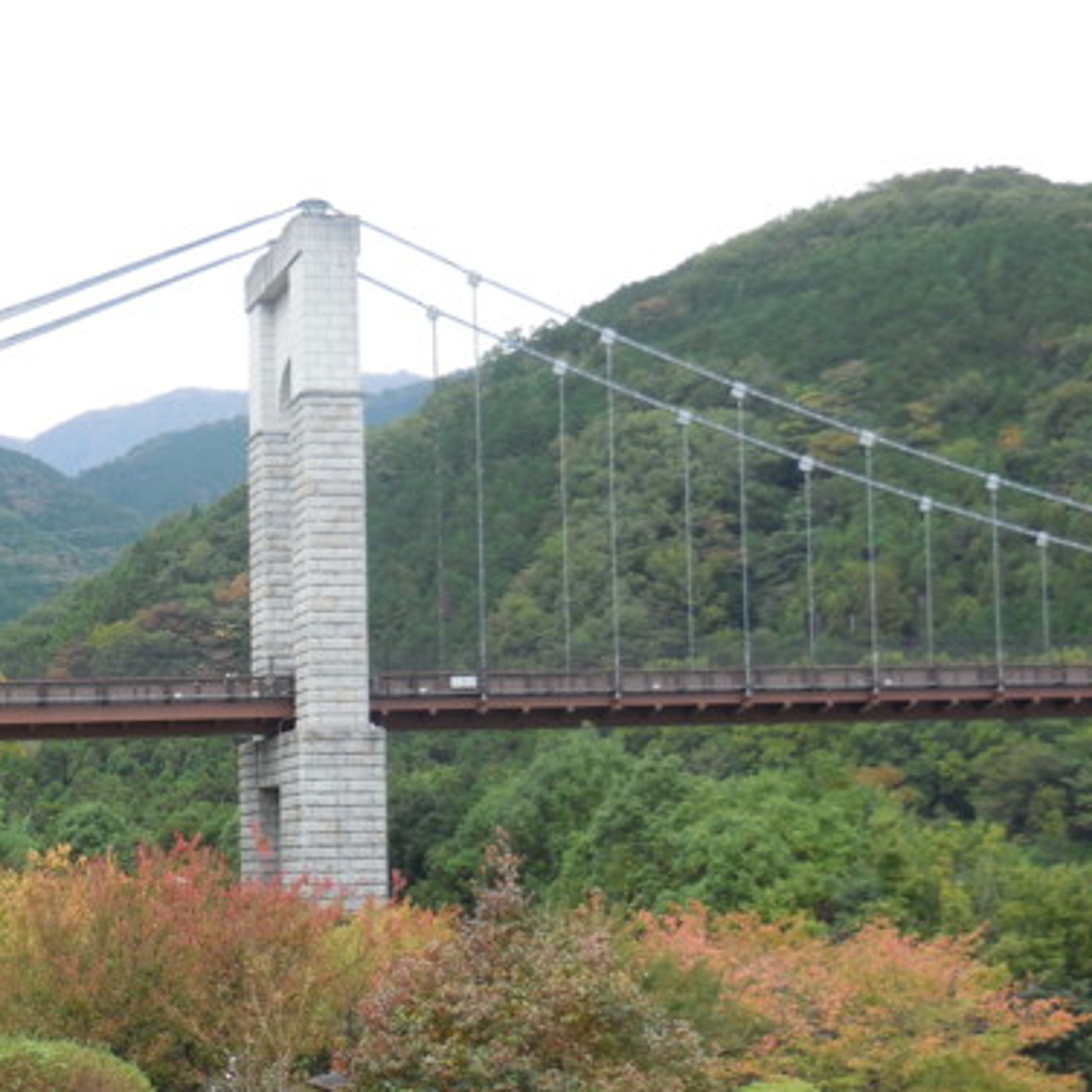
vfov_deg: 26.6
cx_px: 160
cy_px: 793
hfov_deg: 26.2
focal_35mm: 64
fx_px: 2284
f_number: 3.4
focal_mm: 6.1
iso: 125
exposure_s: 1/250
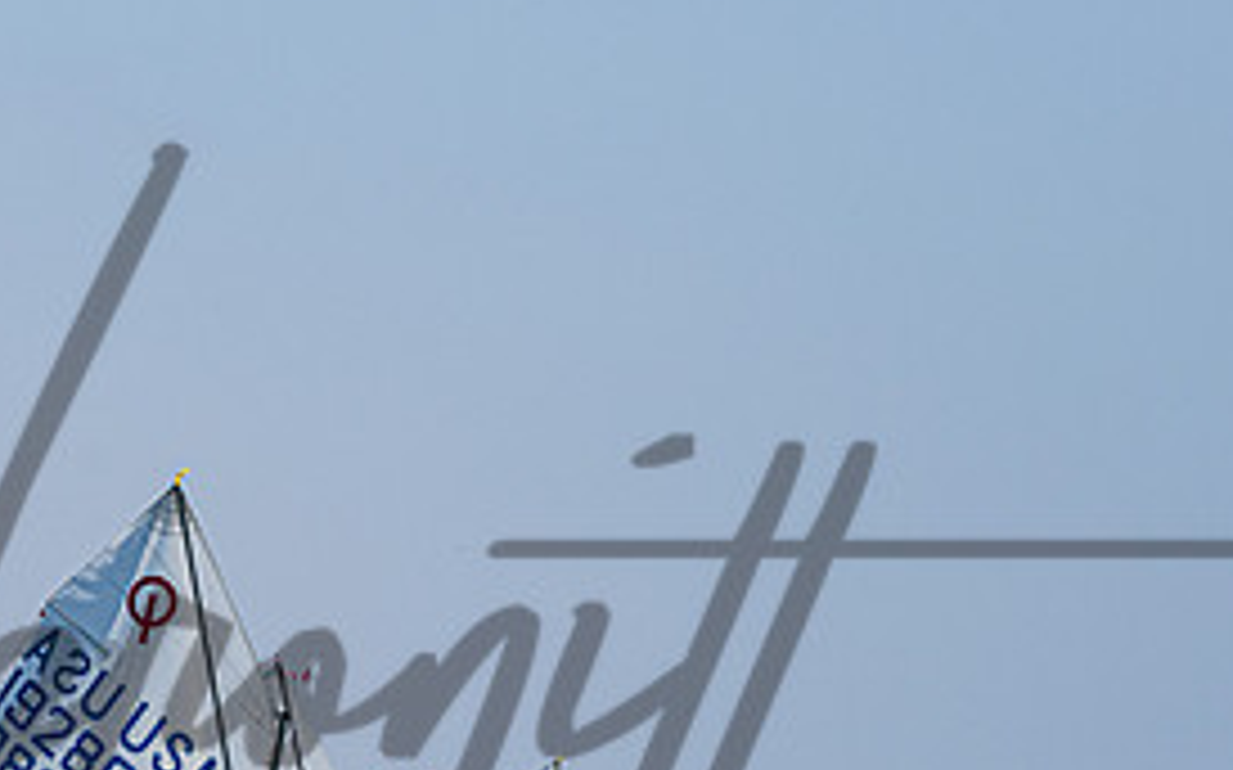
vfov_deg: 3.8
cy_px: 518
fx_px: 11588
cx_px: -55
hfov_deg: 6.1
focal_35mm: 345
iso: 500
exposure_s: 1/4000
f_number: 7.1
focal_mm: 130
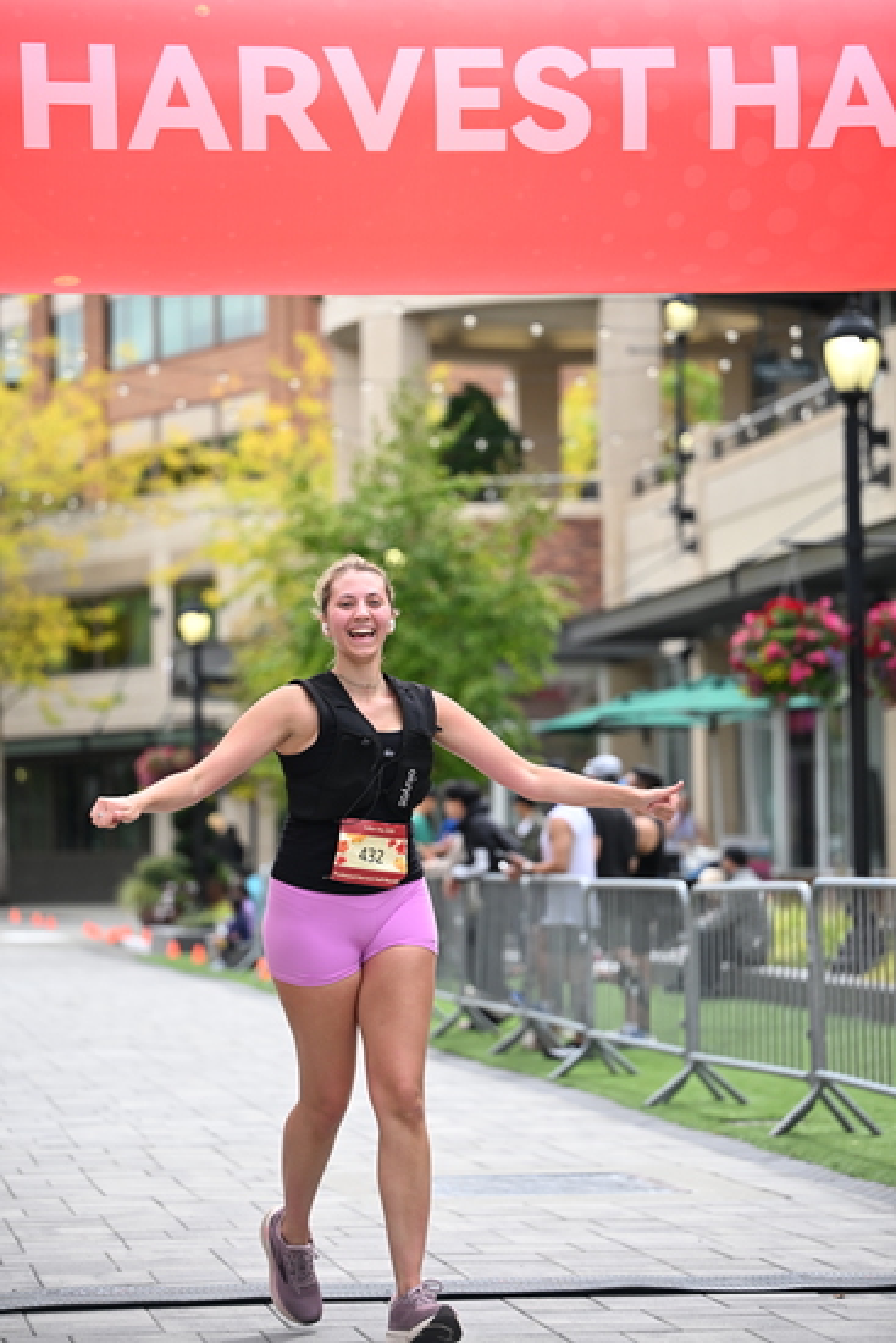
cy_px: 672
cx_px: 448
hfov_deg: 13.6
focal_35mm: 101
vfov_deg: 20.2
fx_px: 3768
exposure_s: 1/2500
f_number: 2.8
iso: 640
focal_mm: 101
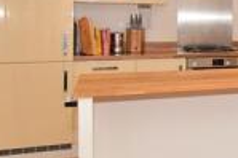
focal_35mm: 66
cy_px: 22
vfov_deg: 20.2
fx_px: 436
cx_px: 355
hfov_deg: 24.2
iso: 200
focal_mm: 10
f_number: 5
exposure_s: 1/60
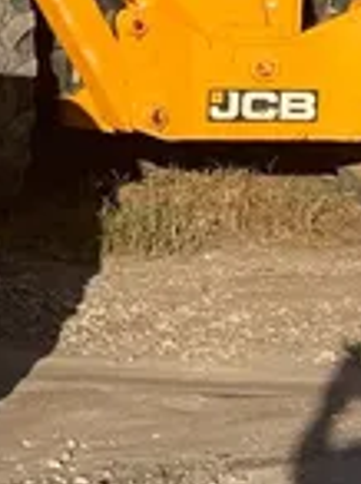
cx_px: -533
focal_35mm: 131
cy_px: 45
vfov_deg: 14.9
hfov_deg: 9.8
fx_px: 1827
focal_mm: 4.25
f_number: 1.8
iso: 25
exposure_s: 1/1266
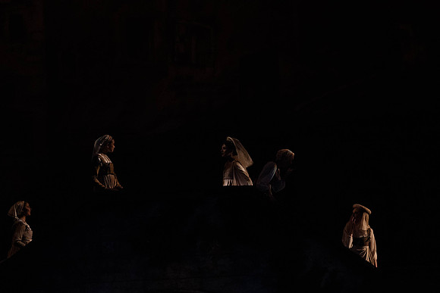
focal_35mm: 271
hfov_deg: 7.6
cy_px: 146
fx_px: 3313
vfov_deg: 5.1
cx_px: 220
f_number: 5.6
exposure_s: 1/250
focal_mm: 271
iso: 8000
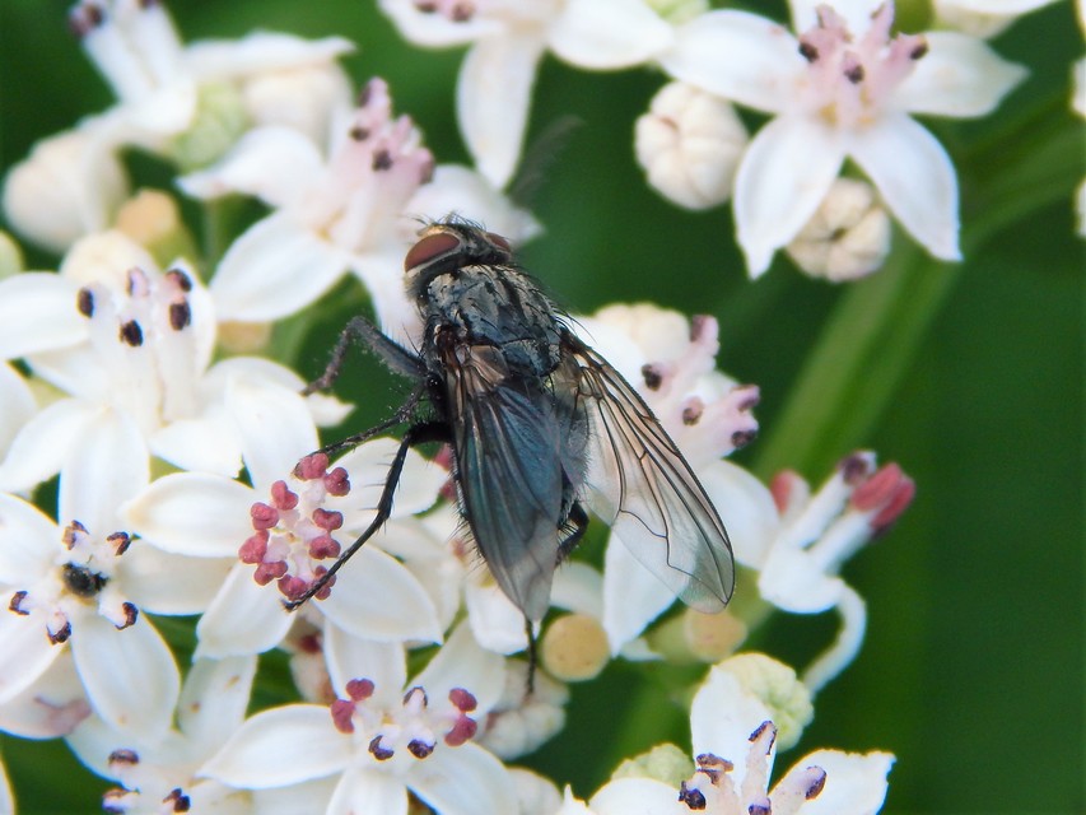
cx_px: 543
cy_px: 408
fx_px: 4110
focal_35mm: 131
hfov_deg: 15.1
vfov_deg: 11.3
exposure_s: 1/320
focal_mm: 23.4
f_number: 4.8
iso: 125
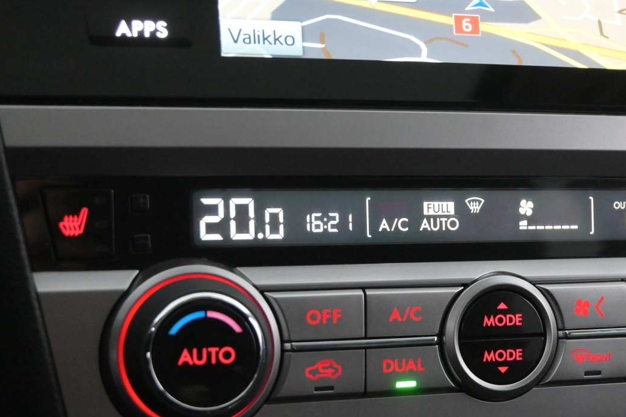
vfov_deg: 17.2
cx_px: 482
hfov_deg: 25.3
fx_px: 1373
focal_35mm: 79
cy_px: 291
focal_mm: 34
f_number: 5
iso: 5000
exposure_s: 1/50
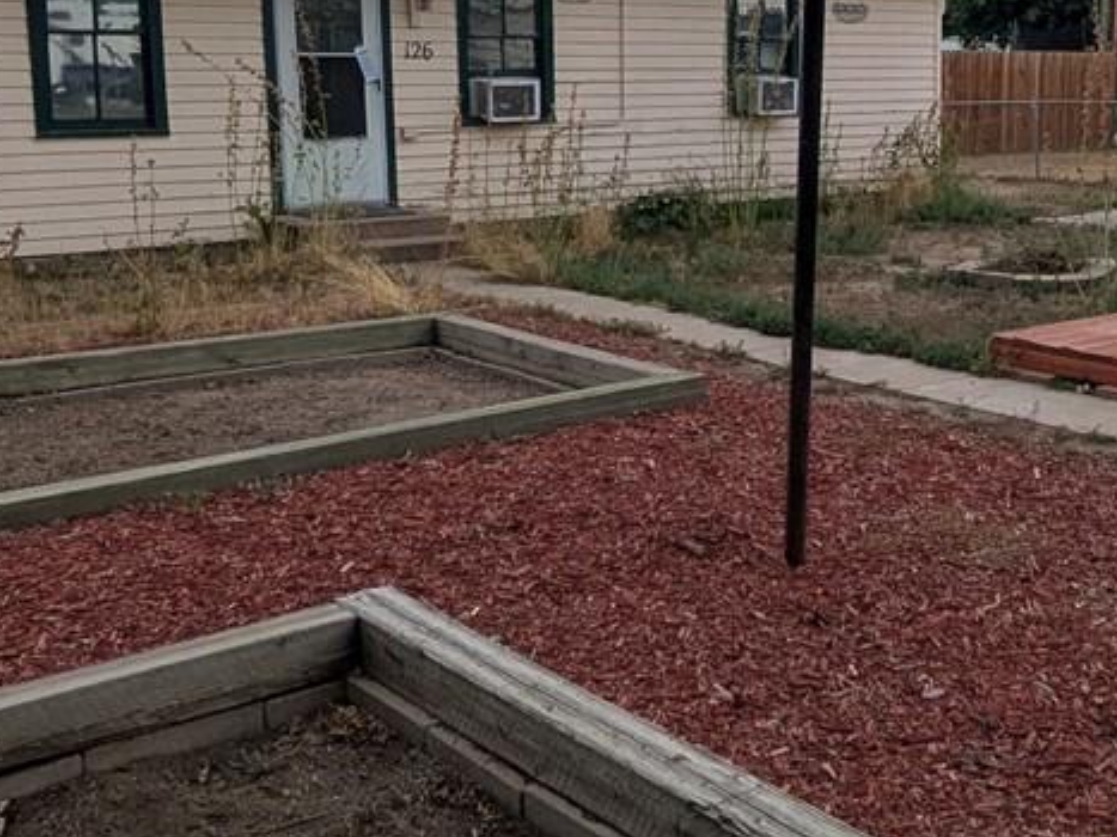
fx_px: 1548
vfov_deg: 30.0
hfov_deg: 38.7
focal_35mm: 48
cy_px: 263
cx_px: 825
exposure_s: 1/415
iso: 49
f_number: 2.2
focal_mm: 1.83
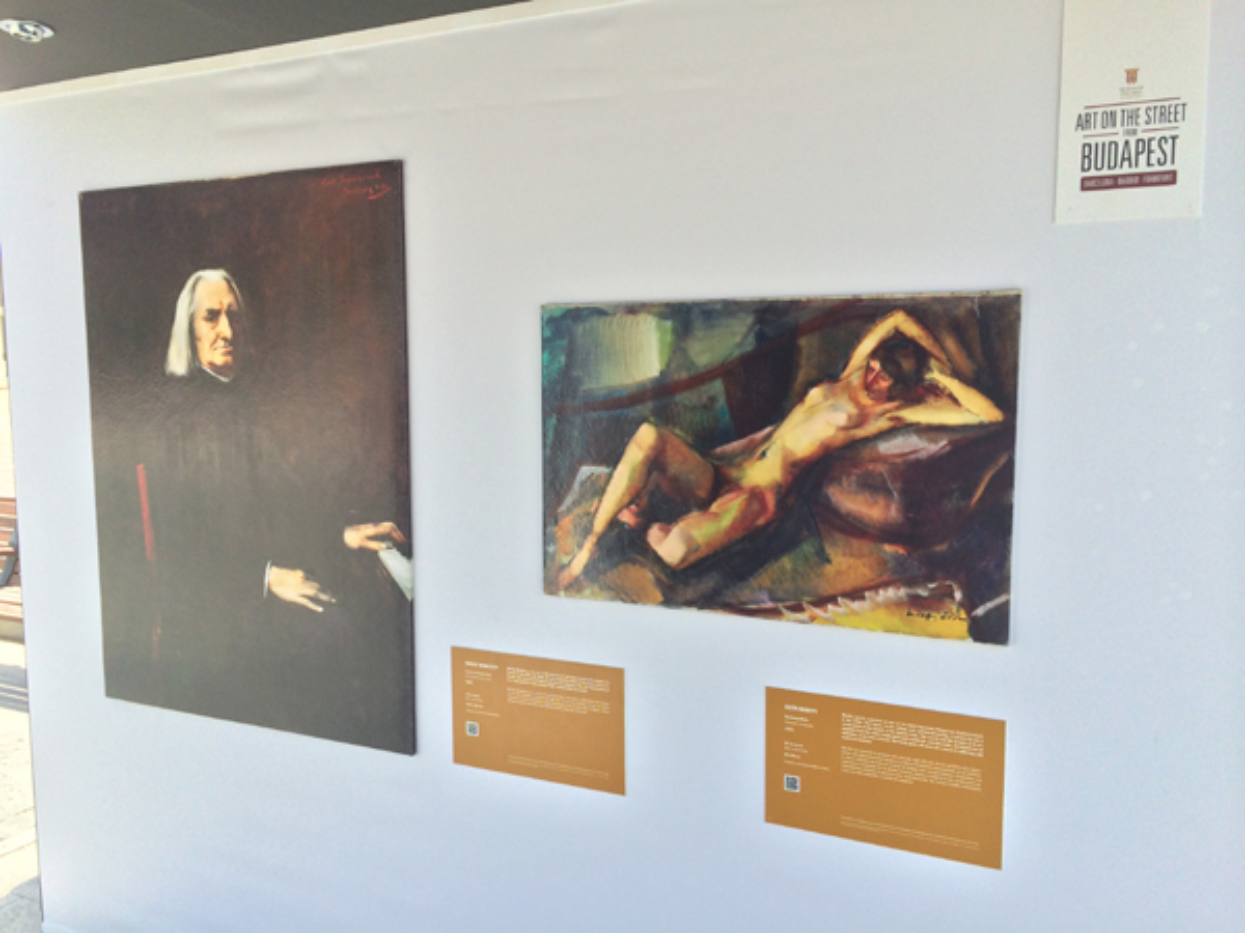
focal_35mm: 30
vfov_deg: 46.8
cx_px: 622
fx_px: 1079
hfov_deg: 60.0
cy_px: 466
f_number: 2.2
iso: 32
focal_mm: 4.12
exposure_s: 1/376
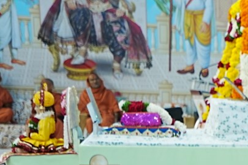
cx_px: 427
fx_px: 964
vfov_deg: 9.5
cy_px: 242
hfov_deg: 13.4
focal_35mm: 140
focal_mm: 35
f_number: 4.5
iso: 500
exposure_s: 1/160
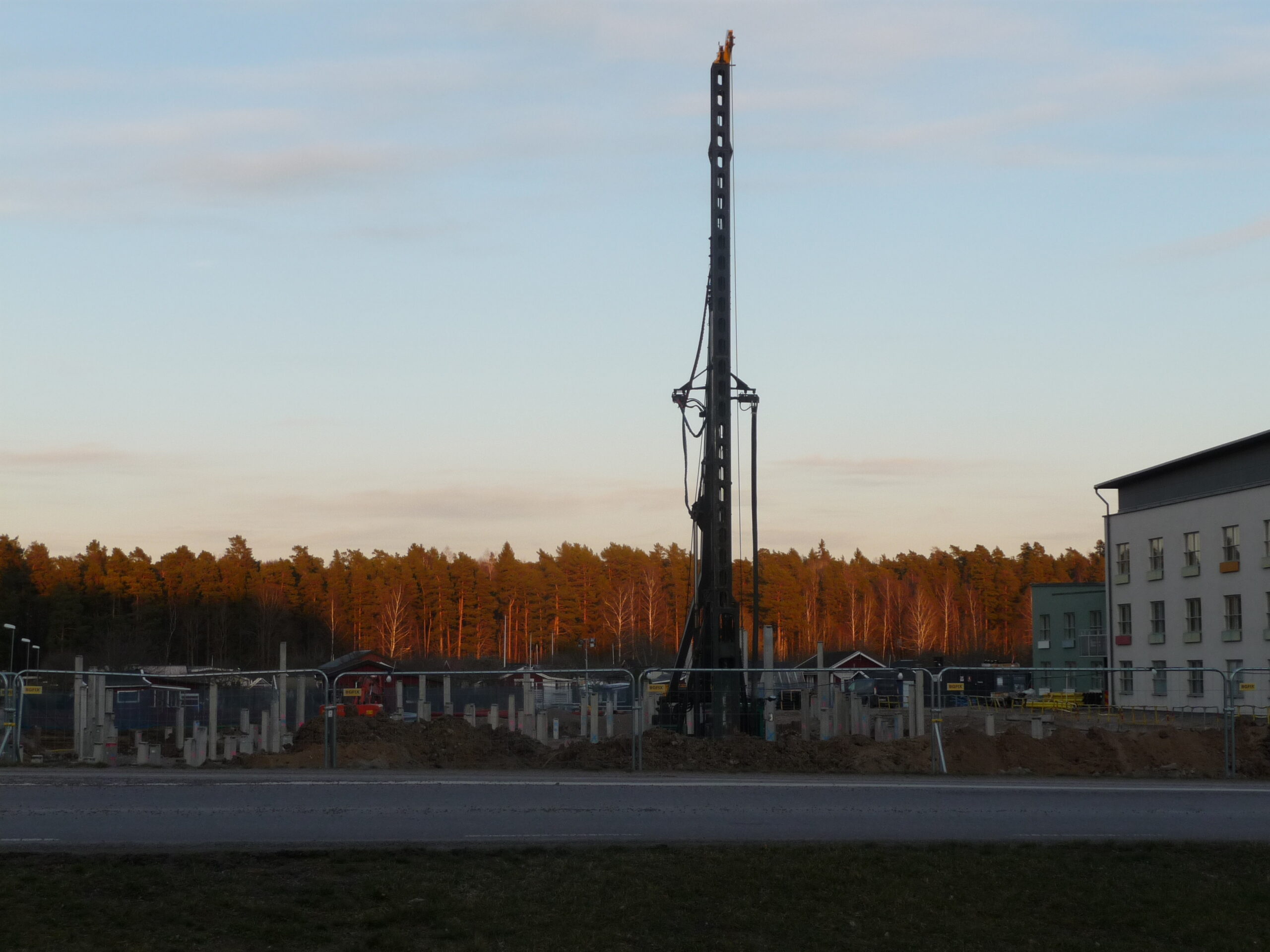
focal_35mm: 58
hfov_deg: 33.2
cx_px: 635
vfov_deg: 25.2
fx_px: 2128
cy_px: 476
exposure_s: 1/125
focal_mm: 9.8
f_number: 4.4
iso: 100
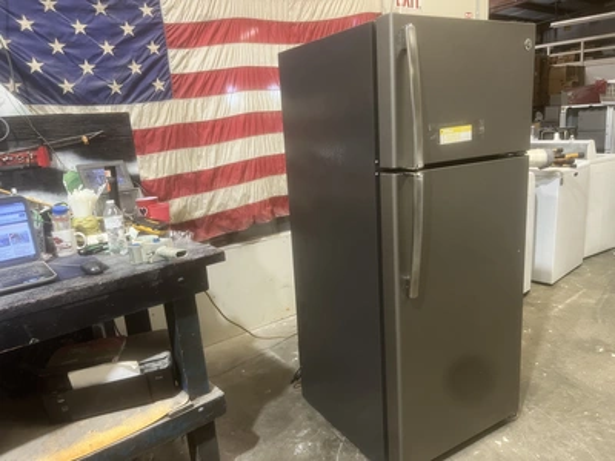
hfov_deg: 67.3
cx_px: 308
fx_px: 462
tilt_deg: -12.4
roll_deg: +3.1
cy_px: 230
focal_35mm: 26
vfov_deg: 53.1
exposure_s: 1/60
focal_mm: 5.1
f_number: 1.6
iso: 160
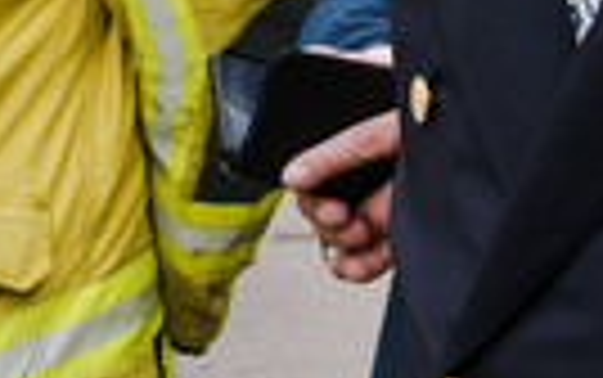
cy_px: -140
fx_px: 4474
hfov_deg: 7.6
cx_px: -202
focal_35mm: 272
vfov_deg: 4.8
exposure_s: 1/640
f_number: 7.1
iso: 1000
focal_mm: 35
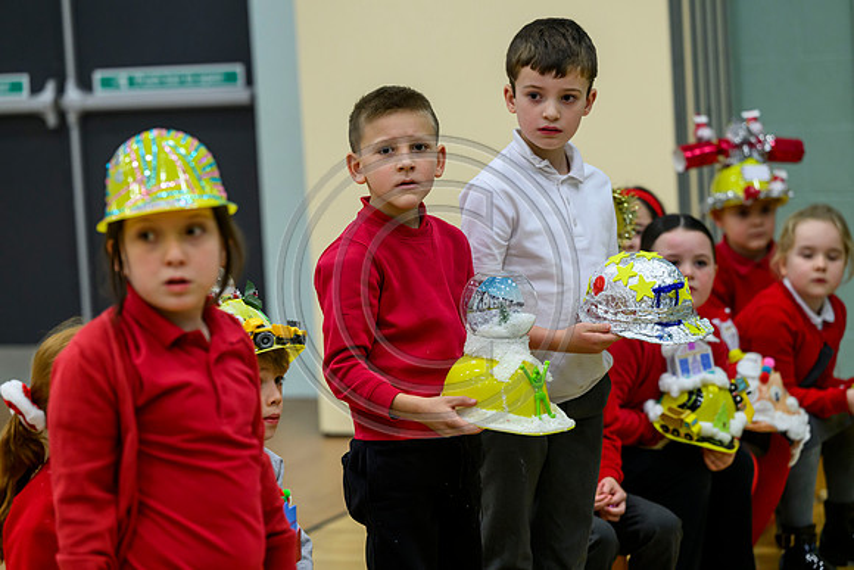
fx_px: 2966
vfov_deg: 11.0
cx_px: 427
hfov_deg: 16.4
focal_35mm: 125
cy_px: 285
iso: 3200
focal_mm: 125
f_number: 3.5
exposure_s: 1/320
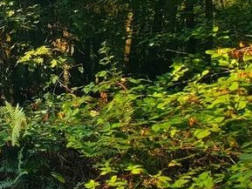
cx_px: -167
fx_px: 335
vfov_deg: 31.2
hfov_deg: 24.9
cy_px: 57
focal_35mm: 46
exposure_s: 1/557
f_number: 2.2
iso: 50
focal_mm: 2.2
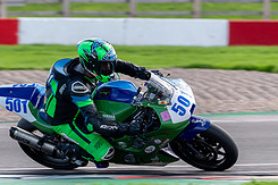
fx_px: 4754
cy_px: 112
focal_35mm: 616
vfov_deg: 2.2
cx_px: 178
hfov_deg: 3.3
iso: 320
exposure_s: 1/500
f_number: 6.3
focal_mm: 260
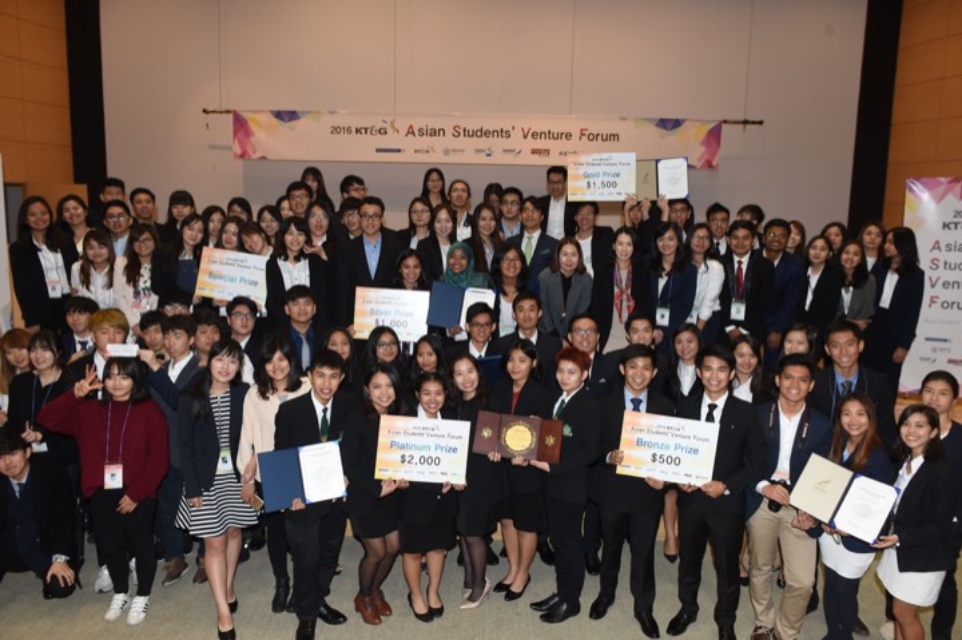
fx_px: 641
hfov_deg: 73.8
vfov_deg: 53.1
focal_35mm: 24
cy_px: 320
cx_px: 481
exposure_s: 1/160
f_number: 5.6
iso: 1250
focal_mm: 24
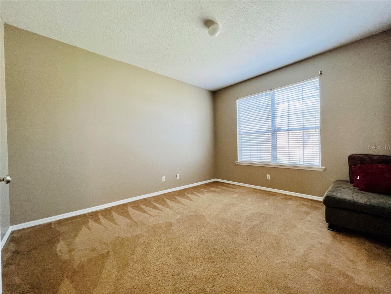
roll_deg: +1.6
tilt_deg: -0.6
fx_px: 147
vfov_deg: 89.9
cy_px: 147
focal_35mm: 13
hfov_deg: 106.2
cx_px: 196
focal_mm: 1.57
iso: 200
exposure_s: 1/99
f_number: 1.8
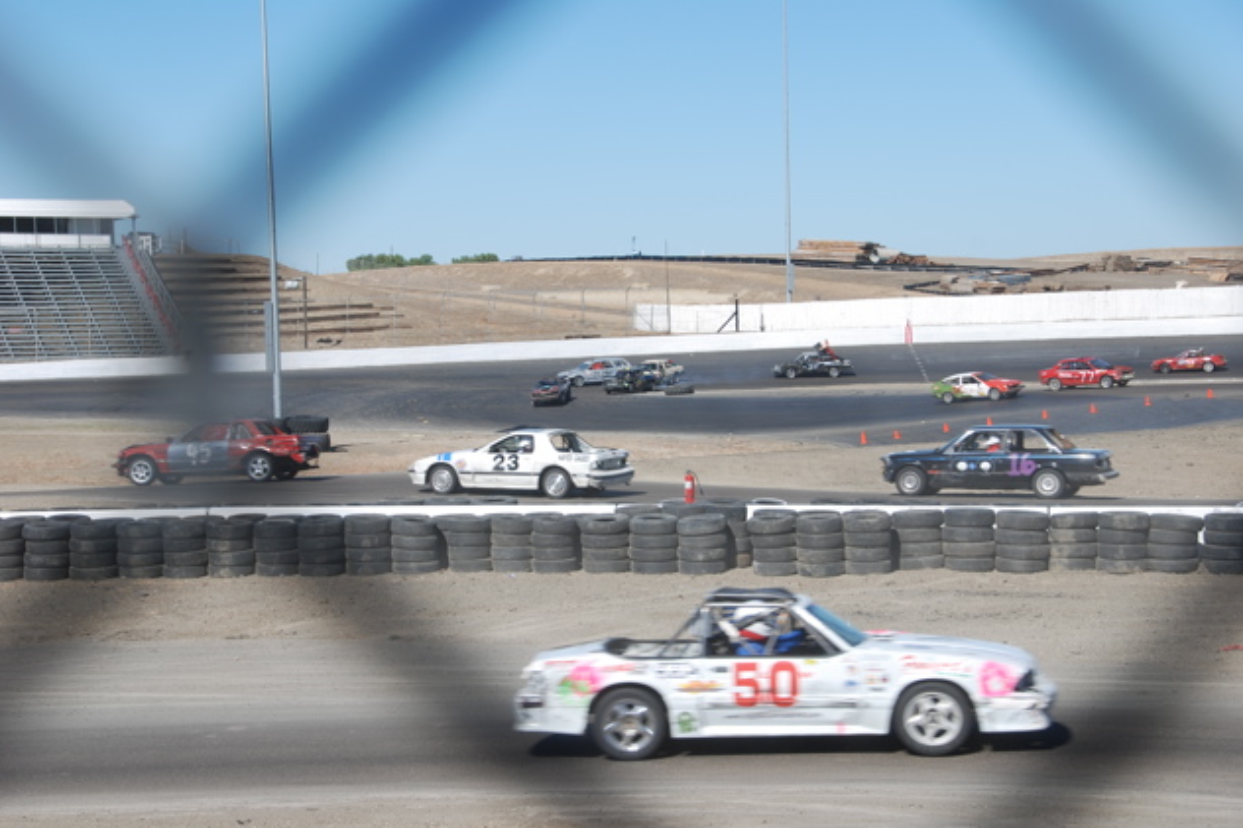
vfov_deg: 17.3
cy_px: 419
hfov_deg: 25.7
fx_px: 2727
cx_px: 621
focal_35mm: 79
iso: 100
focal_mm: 52
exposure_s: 1/250
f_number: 9
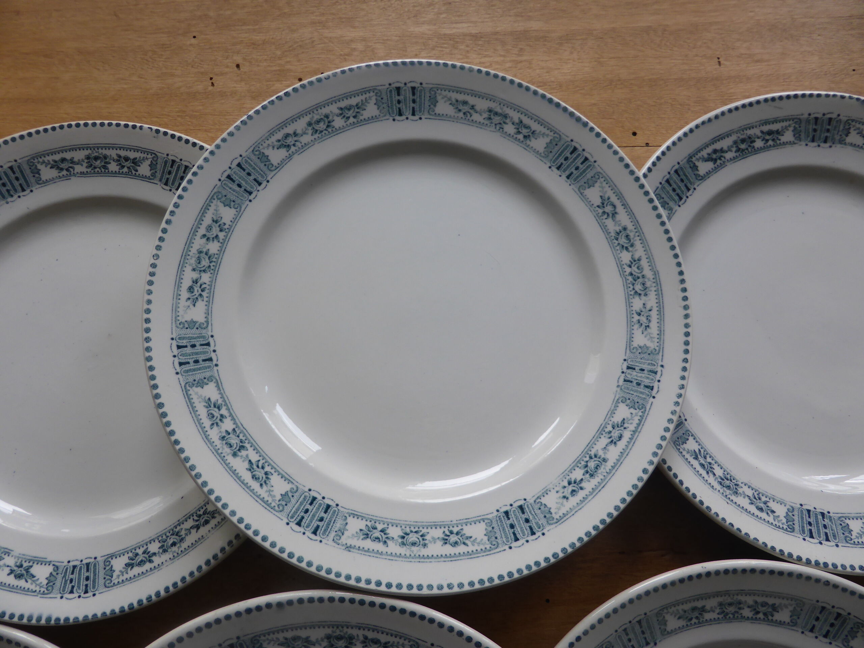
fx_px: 624
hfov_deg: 69.4
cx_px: 432
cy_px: 324
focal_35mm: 25
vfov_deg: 54.9
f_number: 3.3
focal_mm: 4.3
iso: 100
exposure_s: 1/60
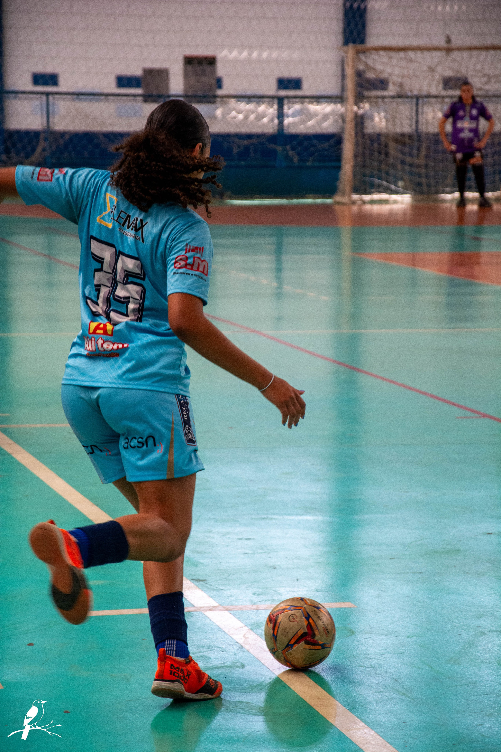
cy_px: 376
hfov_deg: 9.9
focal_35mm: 138
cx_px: 250
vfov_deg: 14.9
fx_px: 2881
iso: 1600
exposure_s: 1/320
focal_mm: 92
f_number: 5.6
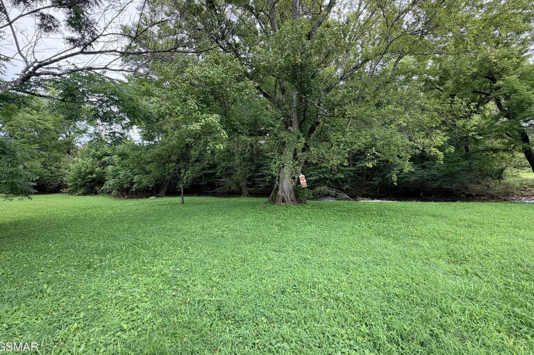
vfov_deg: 77.1
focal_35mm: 15
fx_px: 222
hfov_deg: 100.4
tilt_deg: +3.5
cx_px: 270
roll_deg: +0.9
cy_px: 160
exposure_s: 1/234
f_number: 2.2
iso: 40
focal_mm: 2.22
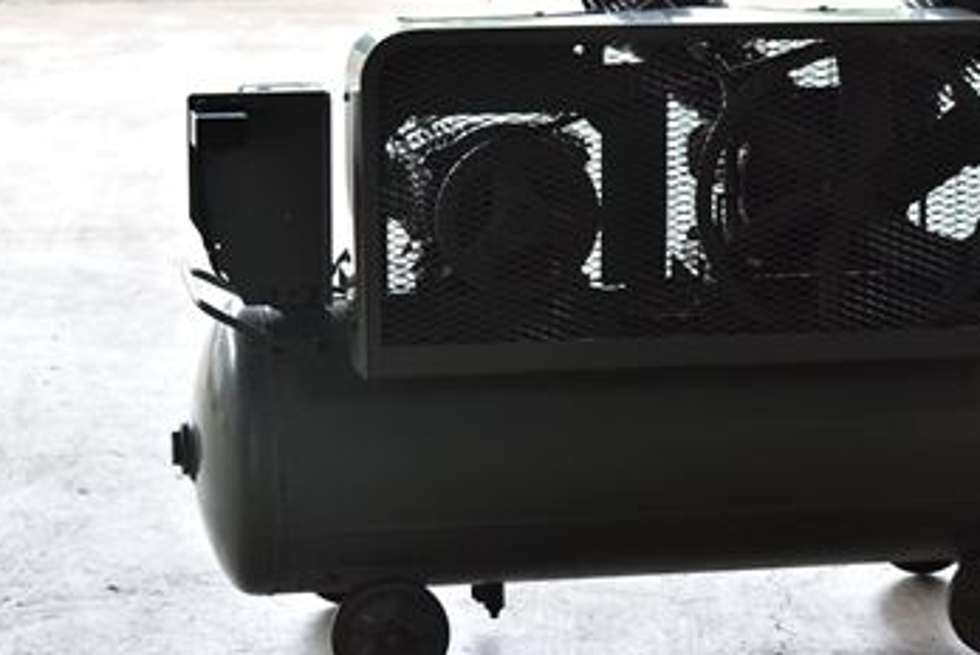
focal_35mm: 134
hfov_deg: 15.3
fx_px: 3651
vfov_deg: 10.3
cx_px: 667
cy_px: 364
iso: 1250
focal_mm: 62
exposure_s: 1/500
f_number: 6.3
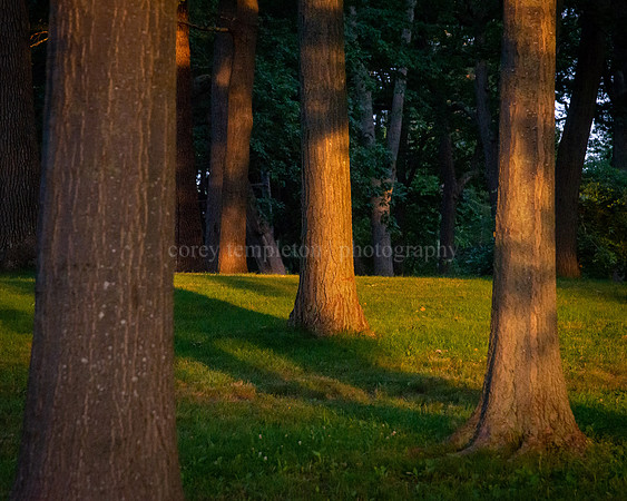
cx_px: 313
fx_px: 2356
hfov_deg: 15.2
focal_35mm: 127
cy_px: 250
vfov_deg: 12.1
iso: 6400
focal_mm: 112
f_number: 9
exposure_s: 1/500
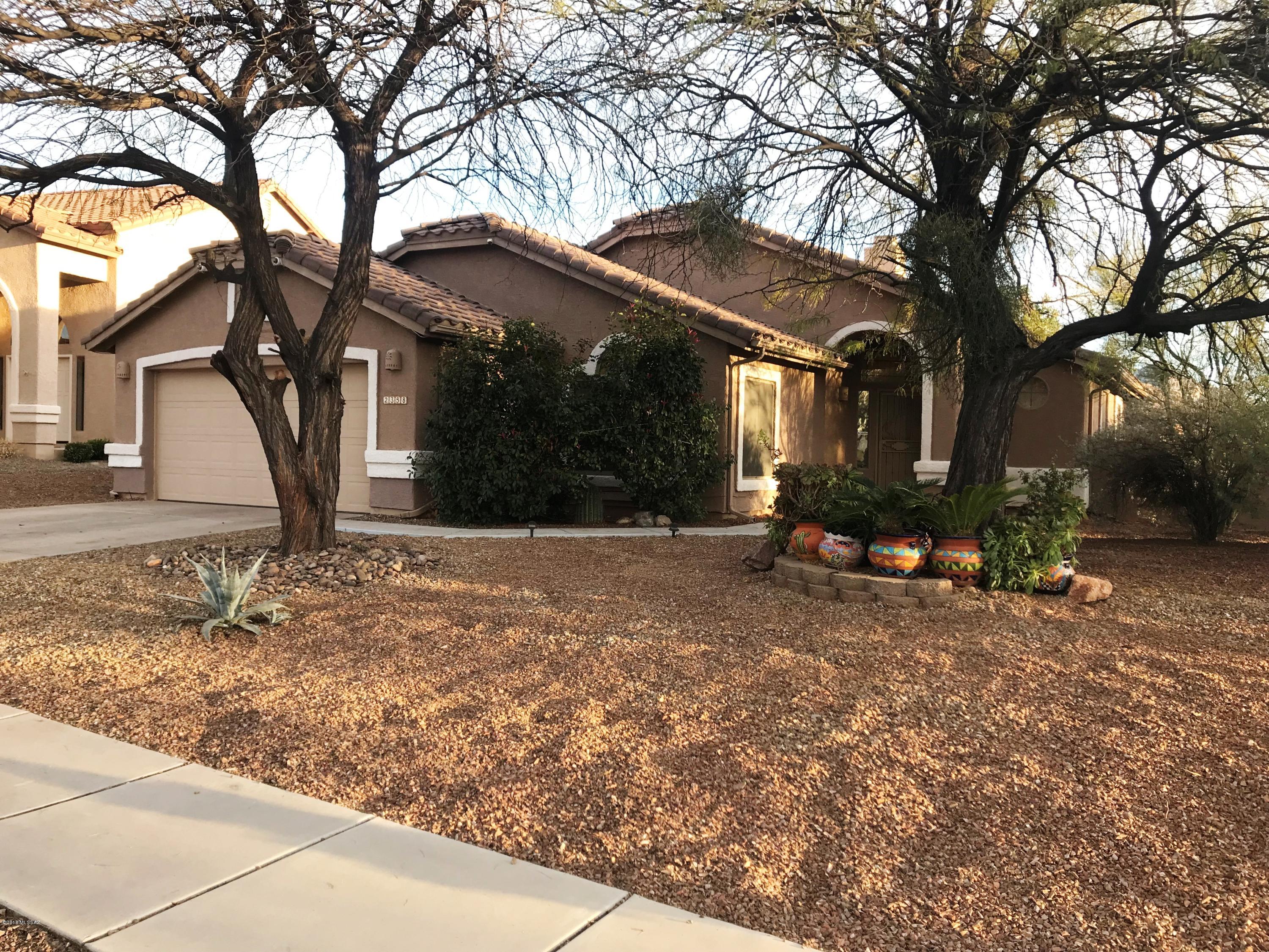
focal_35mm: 28
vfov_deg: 49.7
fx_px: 1026
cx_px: 634
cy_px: 476
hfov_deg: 63.4
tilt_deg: -0.1
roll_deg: -1.6
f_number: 1.8
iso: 20
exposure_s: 1/143
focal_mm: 3.99
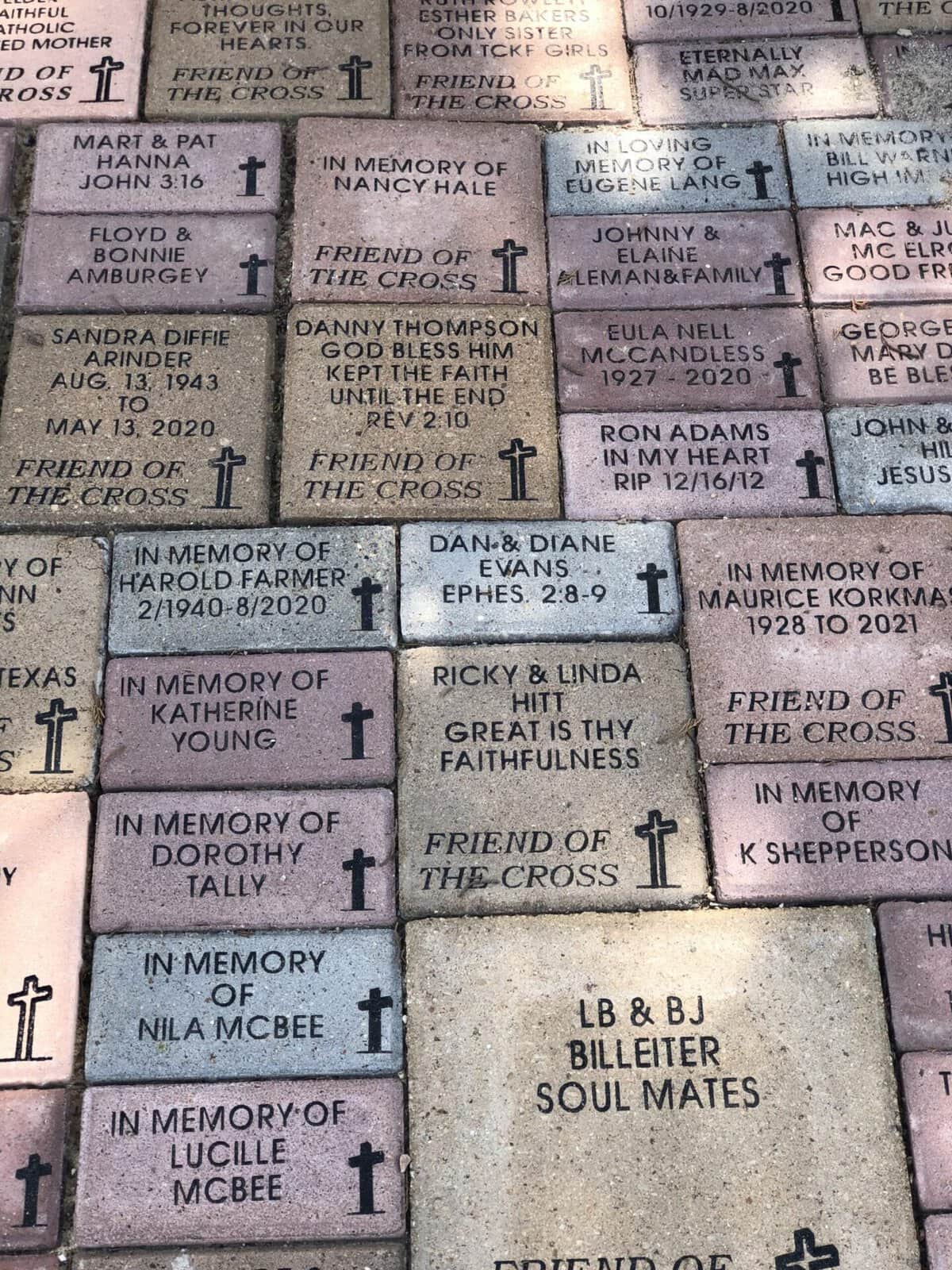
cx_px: 476
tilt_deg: -53.7
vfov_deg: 33.8
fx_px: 2090
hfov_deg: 25.7
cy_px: 635
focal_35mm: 57
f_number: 2.8
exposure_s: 1/181
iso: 20
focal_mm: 6.6
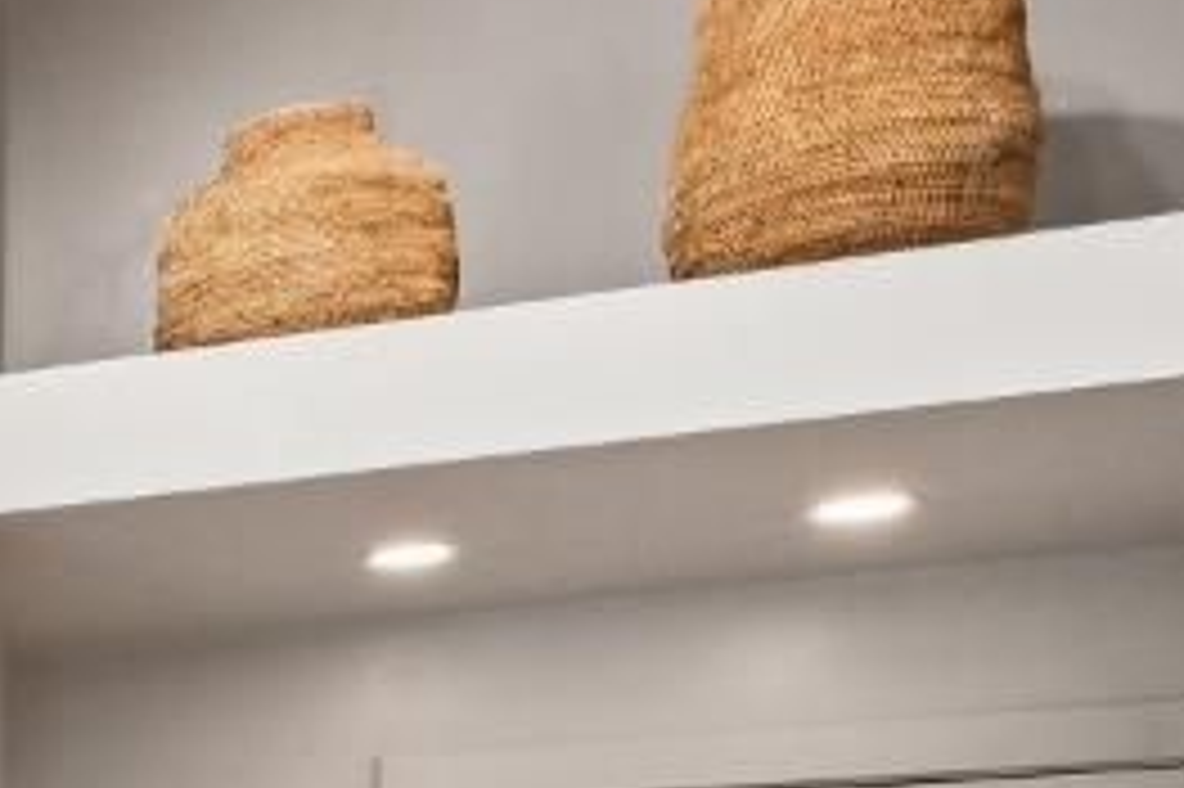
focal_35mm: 80
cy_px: 1243
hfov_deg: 17.8
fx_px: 2629
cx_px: -1170
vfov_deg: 15.5
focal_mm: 14
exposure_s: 1/30
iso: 1600
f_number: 11
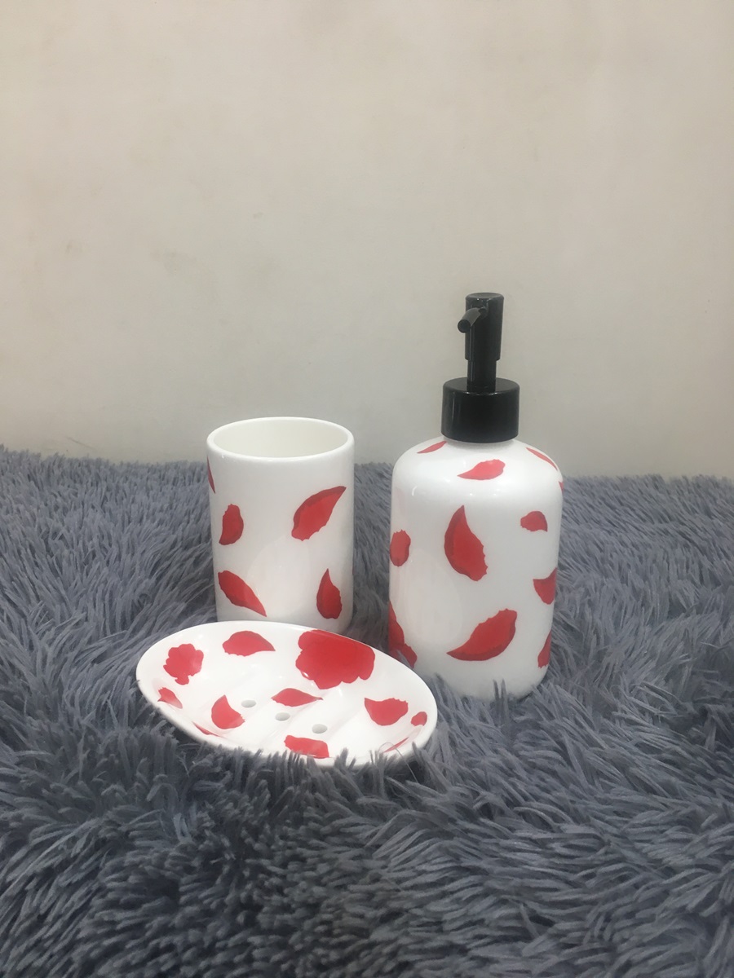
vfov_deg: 61.7
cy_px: 489
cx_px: 367
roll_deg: -1.7
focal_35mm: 29
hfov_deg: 48.2
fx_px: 820
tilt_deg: -21.0
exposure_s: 1/33
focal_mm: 4.15
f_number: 2.2
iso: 64
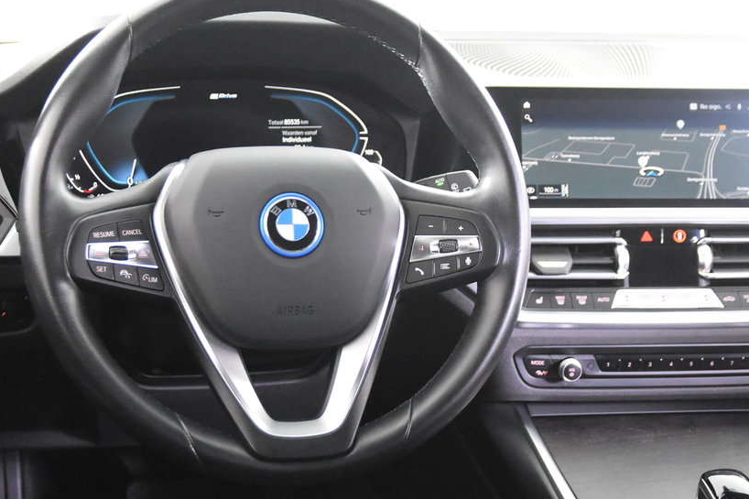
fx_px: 1269
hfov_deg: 32.8
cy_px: 304
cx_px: 316
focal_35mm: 61
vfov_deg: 22.2
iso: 9000
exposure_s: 1/40
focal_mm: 26
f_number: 3.2
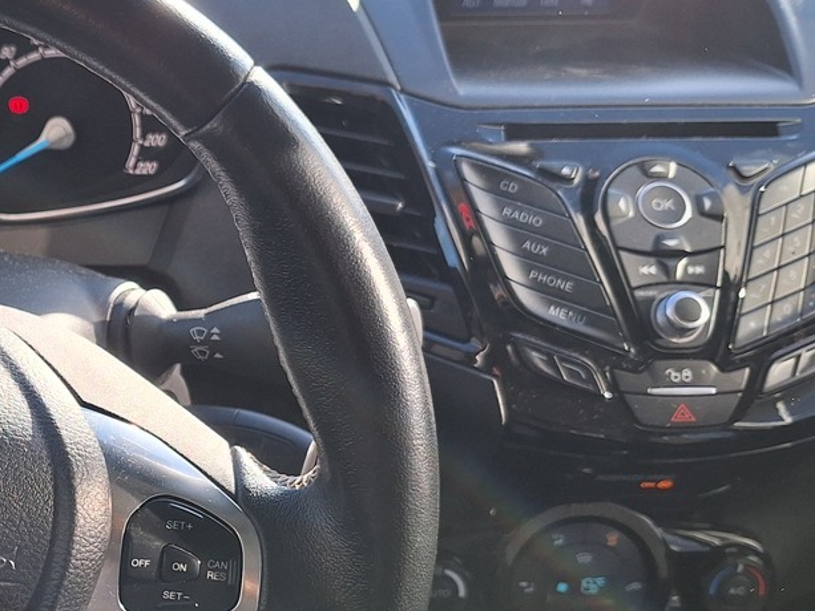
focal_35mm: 54
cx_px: 49
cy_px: 417
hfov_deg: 33.3
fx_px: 1272
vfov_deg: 26.9
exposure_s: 1/308
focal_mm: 5.54
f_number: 1.8
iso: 40
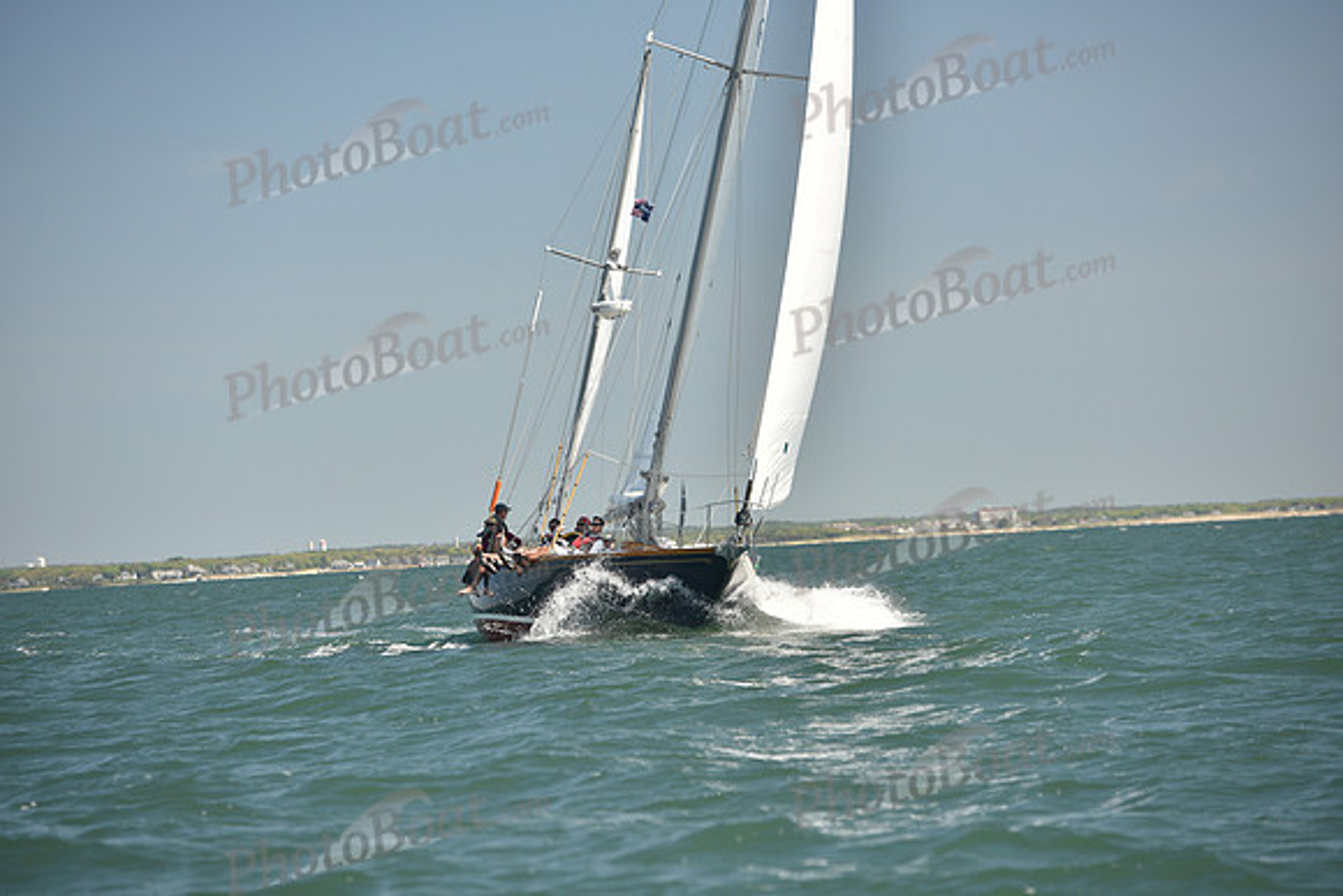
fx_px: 5970
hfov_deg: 12.8
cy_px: 448
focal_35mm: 160
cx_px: 672
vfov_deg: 8.6
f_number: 4.5
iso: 250
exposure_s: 1/800
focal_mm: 160
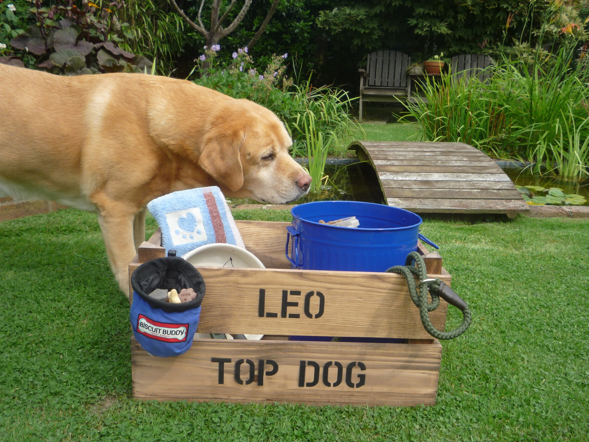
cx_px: 321
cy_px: 242
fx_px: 578
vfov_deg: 41.7
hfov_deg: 53.9
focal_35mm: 34
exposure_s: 1/250
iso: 100
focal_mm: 5.2
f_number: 4
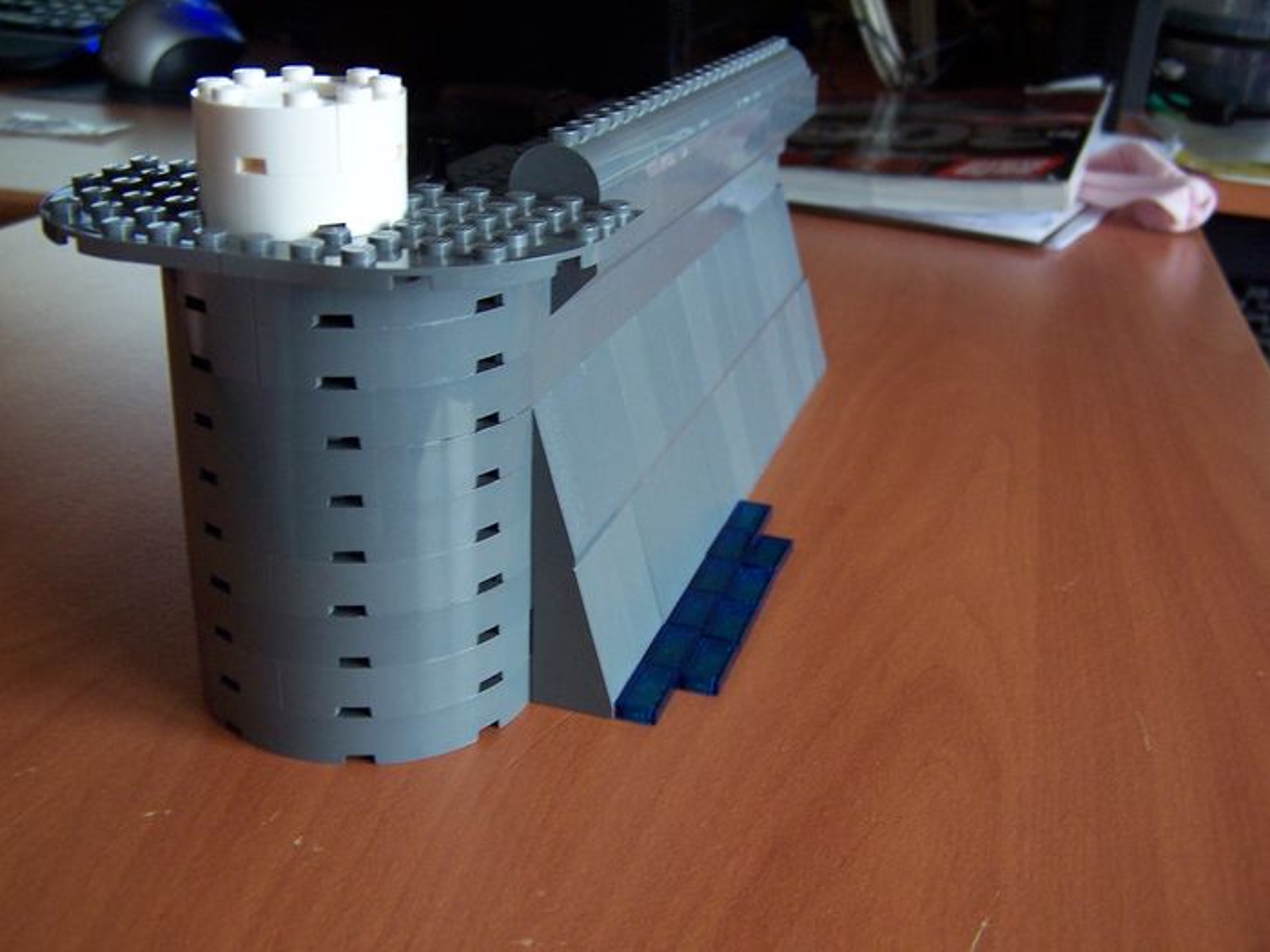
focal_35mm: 38
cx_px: 635
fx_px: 1394
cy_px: 476
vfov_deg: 37.7
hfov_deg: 49.0
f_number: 2.8
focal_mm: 6.3
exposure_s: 1/8
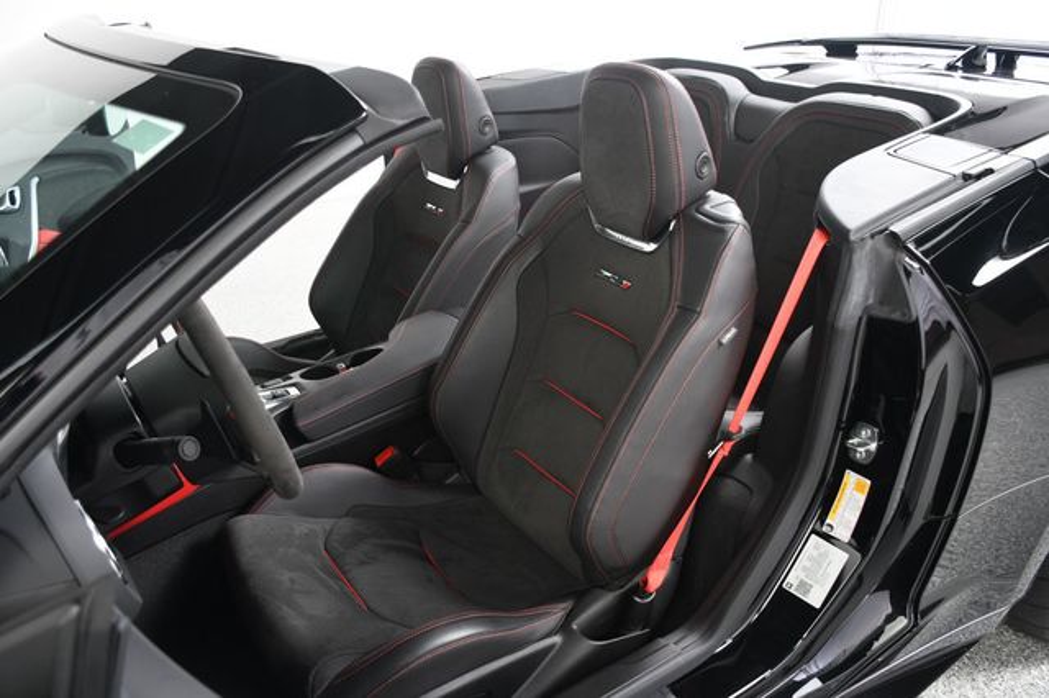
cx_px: 524
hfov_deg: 62.0
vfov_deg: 43.6
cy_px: 349
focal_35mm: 30
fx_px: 874
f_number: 4.5
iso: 100
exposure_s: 1/160
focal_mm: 20
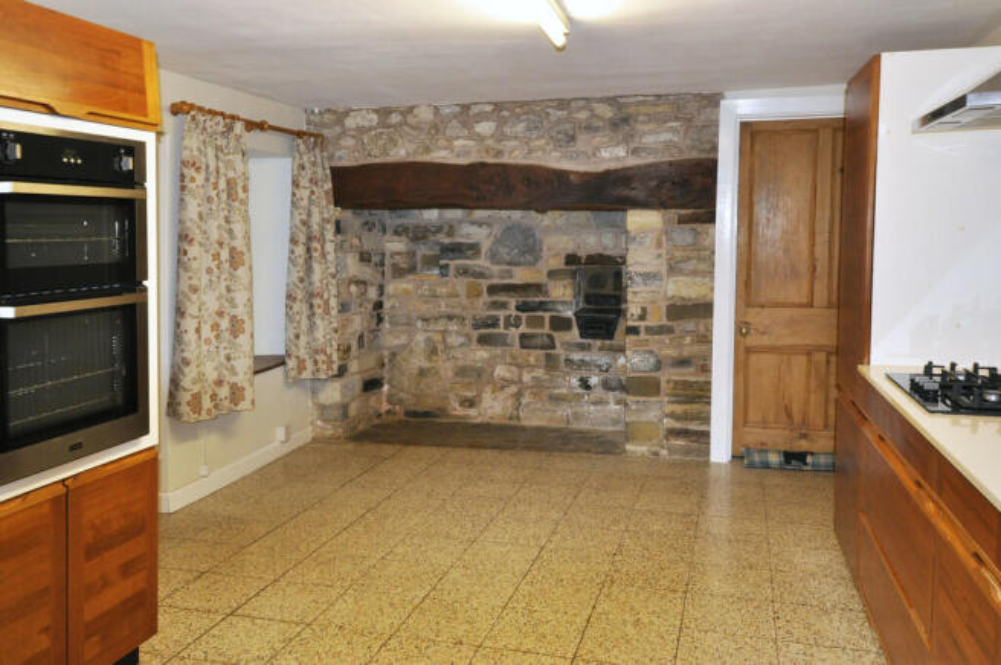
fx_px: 833
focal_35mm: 30
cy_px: 332
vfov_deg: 43.5
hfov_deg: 62.0
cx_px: 500
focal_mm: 20
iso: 800
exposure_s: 1/60
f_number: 4.5
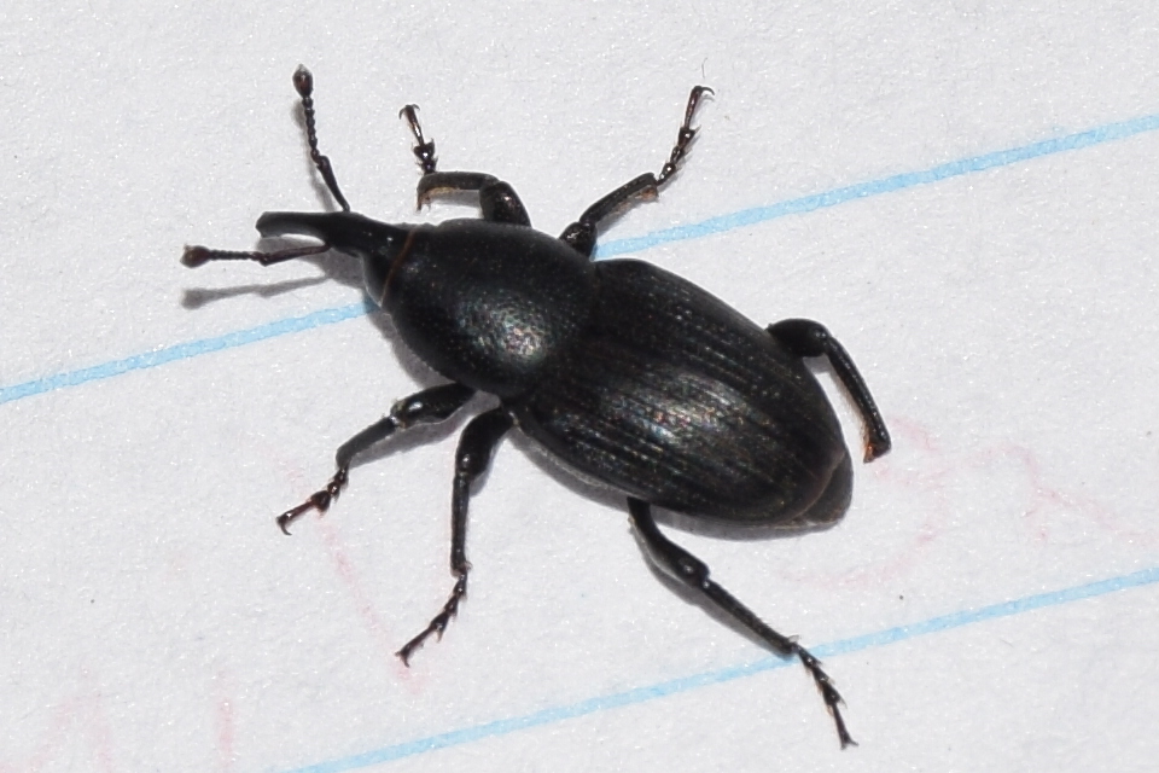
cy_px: 386
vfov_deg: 6.5
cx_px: 580
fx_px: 6760
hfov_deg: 9.8
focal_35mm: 210
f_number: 11
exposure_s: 1/160
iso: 100
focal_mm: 140
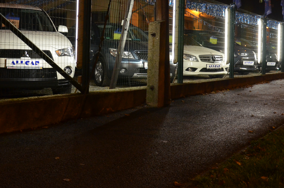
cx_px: 118
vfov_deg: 24.7
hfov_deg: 36.8
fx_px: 425
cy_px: 46
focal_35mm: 54
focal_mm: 22
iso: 1400
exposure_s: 1/30
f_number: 3.8
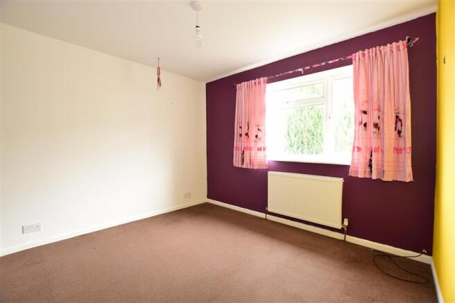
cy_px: 152
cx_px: 228
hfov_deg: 100.4
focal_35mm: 15
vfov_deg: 77.3
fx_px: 190
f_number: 5.6
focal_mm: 10
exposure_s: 1/15
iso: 400
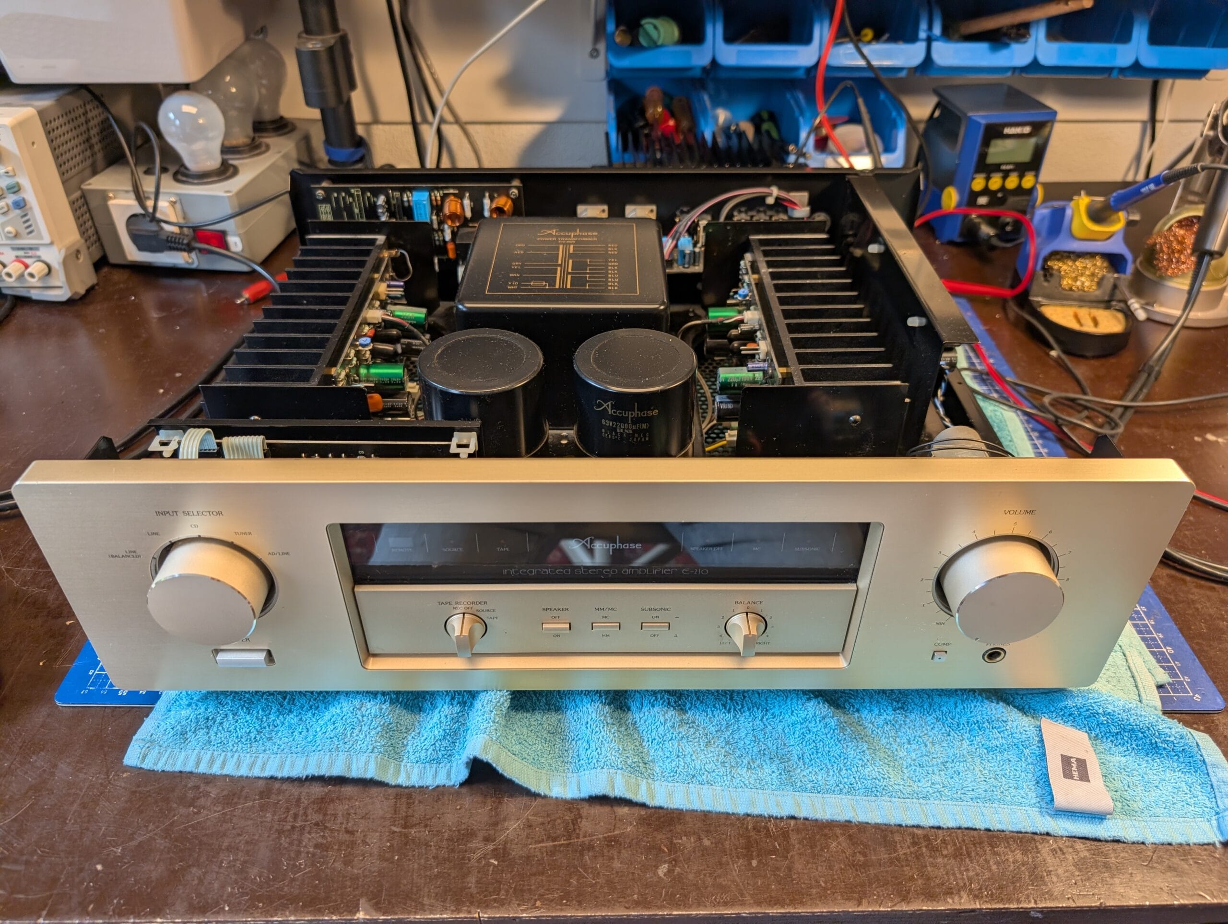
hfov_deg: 71.5
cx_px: 614
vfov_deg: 56.9
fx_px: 853
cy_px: 462
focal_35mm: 24
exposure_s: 1/50
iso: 34
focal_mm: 6.9
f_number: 1.68
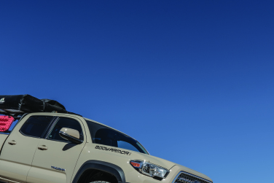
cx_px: 180
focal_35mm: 51
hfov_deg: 38.5
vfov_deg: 26.5
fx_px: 388
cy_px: 106
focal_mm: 24
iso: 50
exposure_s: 1/125
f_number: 11
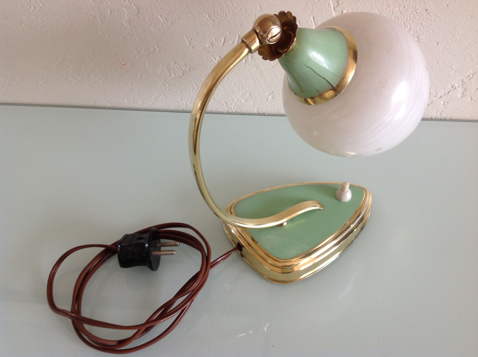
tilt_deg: -48.1
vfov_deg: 40.6
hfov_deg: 52.7
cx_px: 239
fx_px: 483
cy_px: 178
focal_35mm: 35
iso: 64
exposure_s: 1/15
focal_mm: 4.28
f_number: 2.4
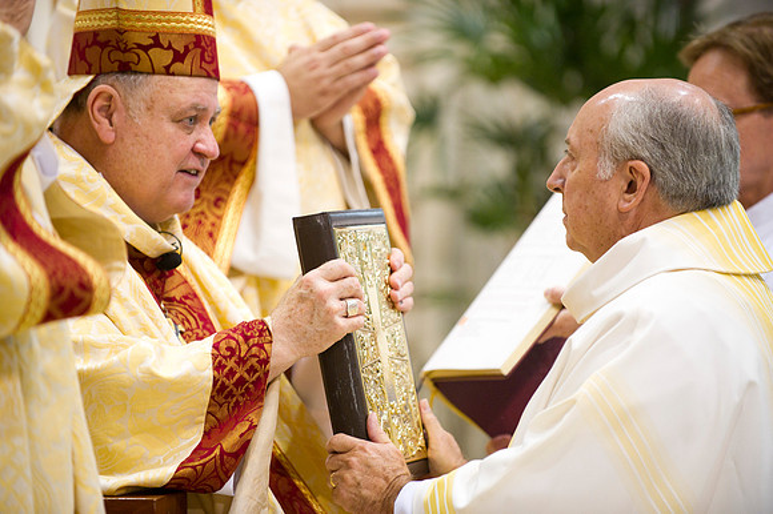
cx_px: 386
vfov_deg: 7.6
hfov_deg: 11.4
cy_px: 257
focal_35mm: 180
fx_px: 3863
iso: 2000
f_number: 2.8
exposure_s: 1/100
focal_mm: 180
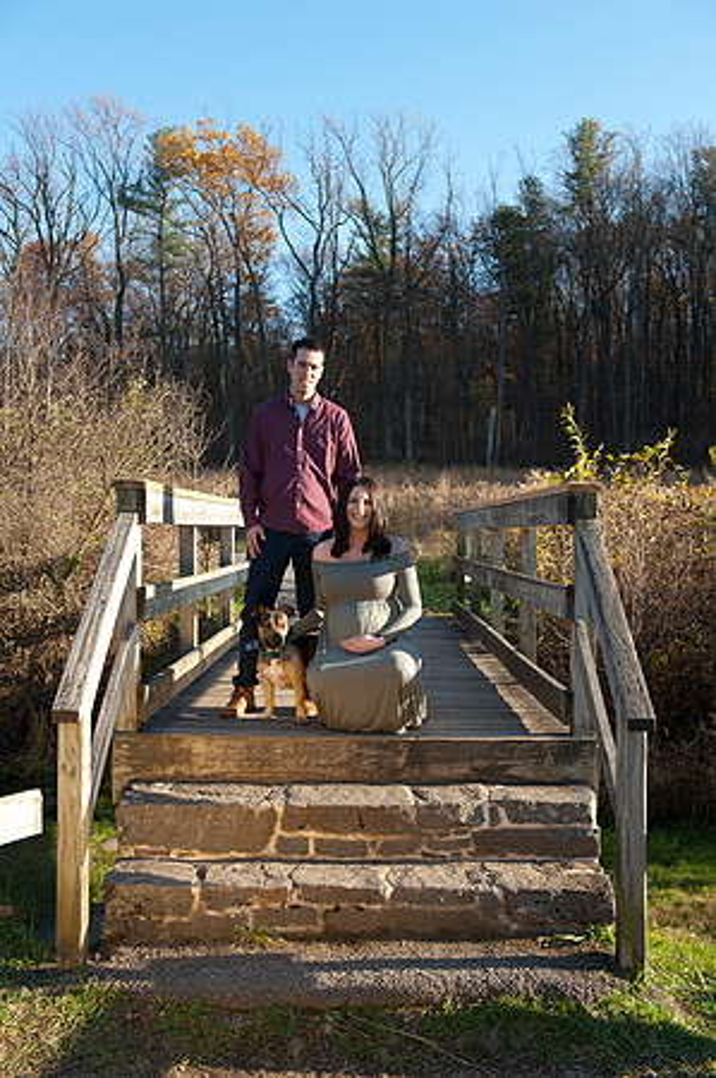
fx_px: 1136
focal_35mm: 38
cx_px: 358
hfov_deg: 35.0
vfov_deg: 50.7
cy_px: 539
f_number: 5.6
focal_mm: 38
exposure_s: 1/200
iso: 100
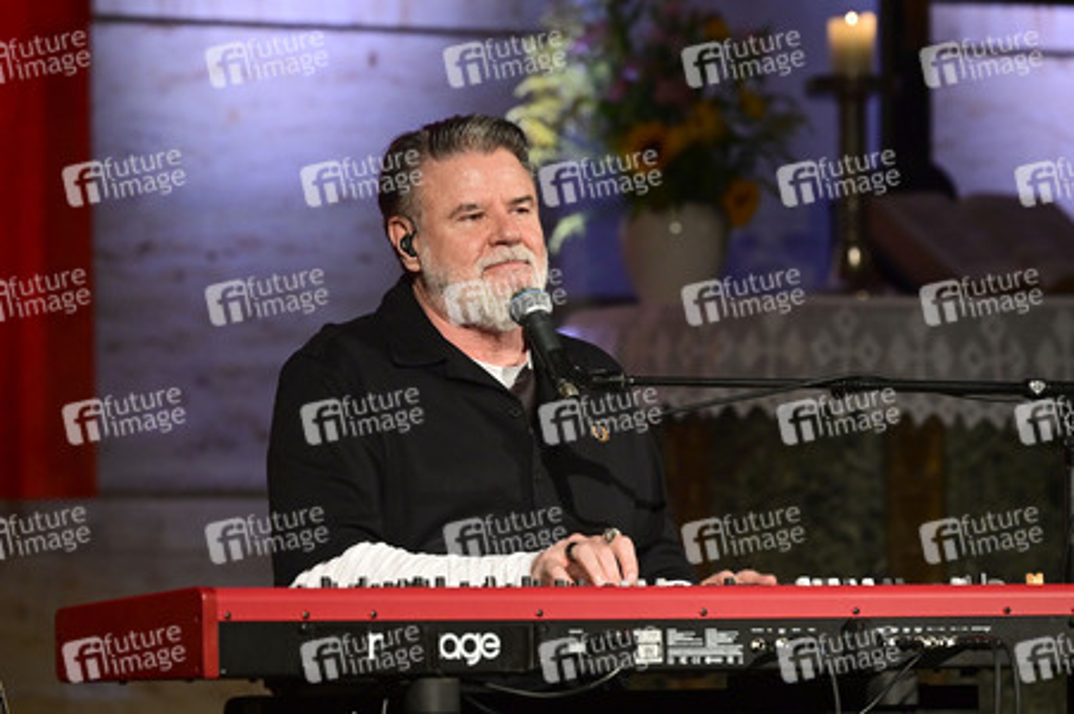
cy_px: 357
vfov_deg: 7.4
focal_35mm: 185
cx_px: 537
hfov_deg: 11.1
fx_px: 5515
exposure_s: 1/200
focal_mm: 185
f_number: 4
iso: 4000
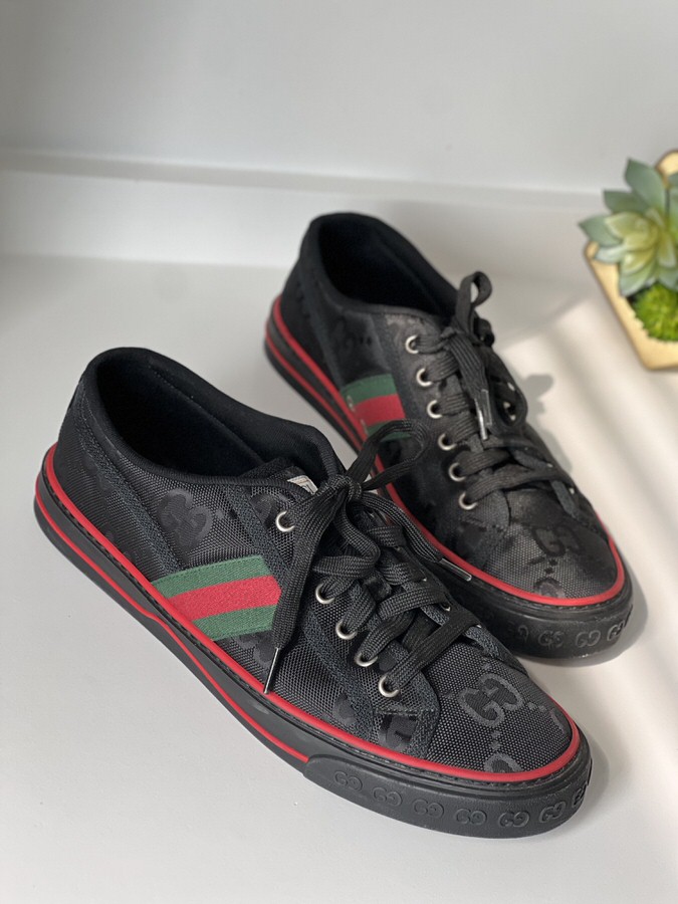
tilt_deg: -34.1
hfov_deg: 19.1
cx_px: 339
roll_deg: -16.2
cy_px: 452
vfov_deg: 25.3
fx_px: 2011
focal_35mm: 77
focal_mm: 9
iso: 160
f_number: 2.8
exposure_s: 1/121
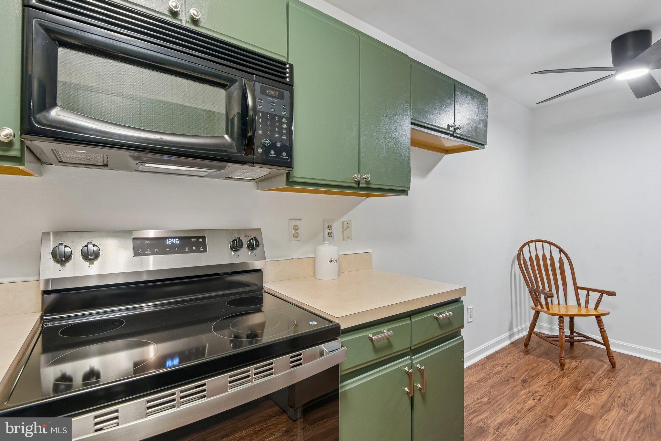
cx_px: 330
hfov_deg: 96.7
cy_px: 220
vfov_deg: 73.7
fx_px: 294
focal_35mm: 16
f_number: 8
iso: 400
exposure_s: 1/5
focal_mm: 16
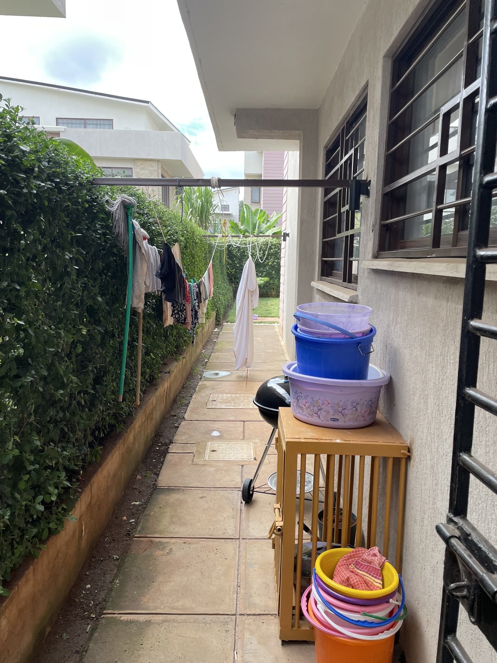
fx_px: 498
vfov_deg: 67.3
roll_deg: -3.1
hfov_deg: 53.1
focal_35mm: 26
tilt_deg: -9.6
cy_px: 332
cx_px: 248
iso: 32
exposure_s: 1/362
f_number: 1.6
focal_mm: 4.2
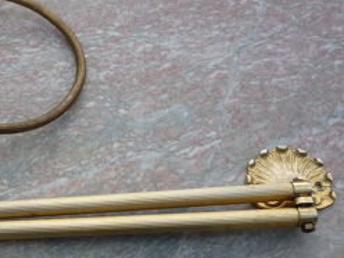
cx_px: 68
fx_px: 576
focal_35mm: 58
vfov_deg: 24.9
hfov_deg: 32.3
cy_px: 197
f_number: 4.5
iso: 100
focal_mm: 5.2
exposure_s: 1/400
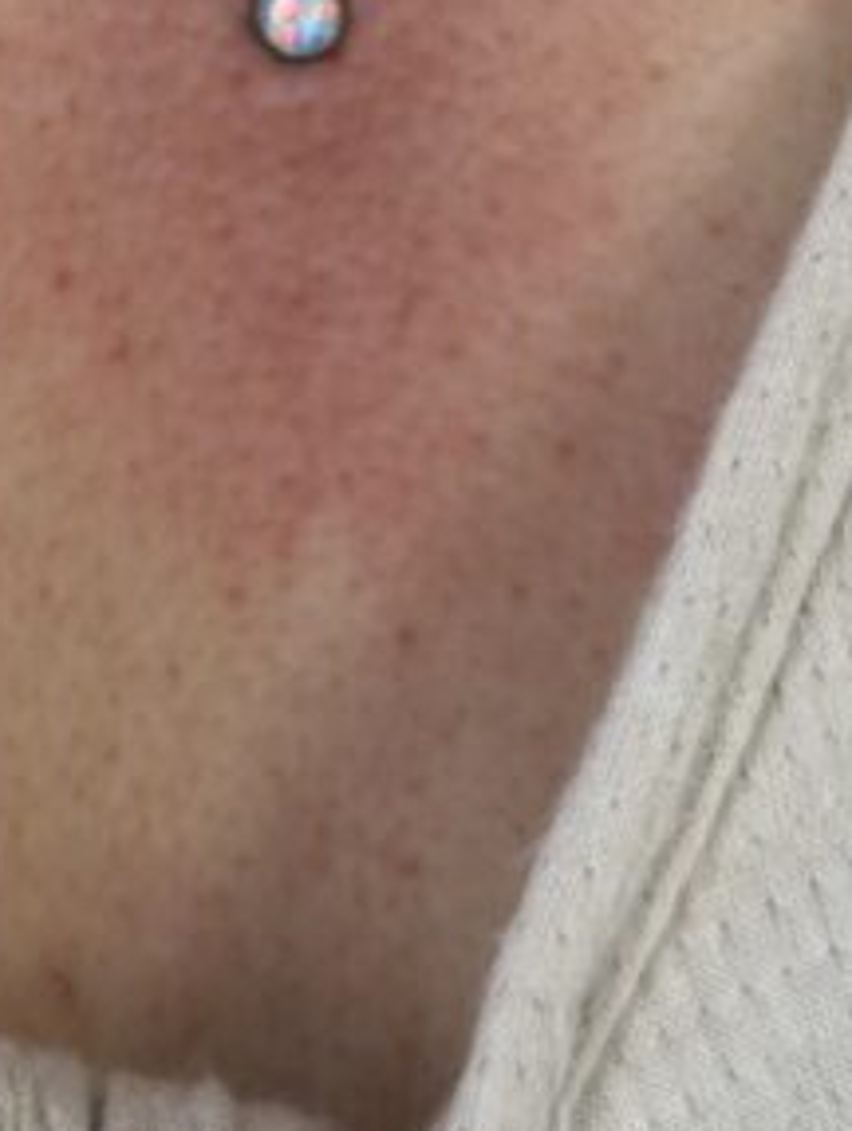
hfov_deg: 8.7
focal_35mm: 171
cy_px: -453
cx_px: 260
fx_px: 5599
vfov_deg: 11.2
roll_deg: -2.1
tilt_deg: -12.0
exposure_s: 1/425
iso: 64
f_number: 1.78
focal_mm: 6.76
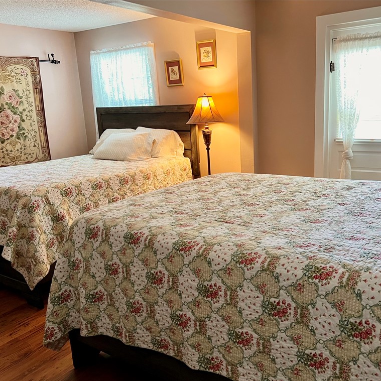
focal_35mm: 31
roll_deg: +2.2
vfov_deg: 52.5
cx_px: 224
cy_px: 192
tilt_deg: -14.2
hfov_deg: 52.3
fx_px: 386
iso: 250
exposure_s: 1/60
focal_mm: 5.7
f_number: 1.5
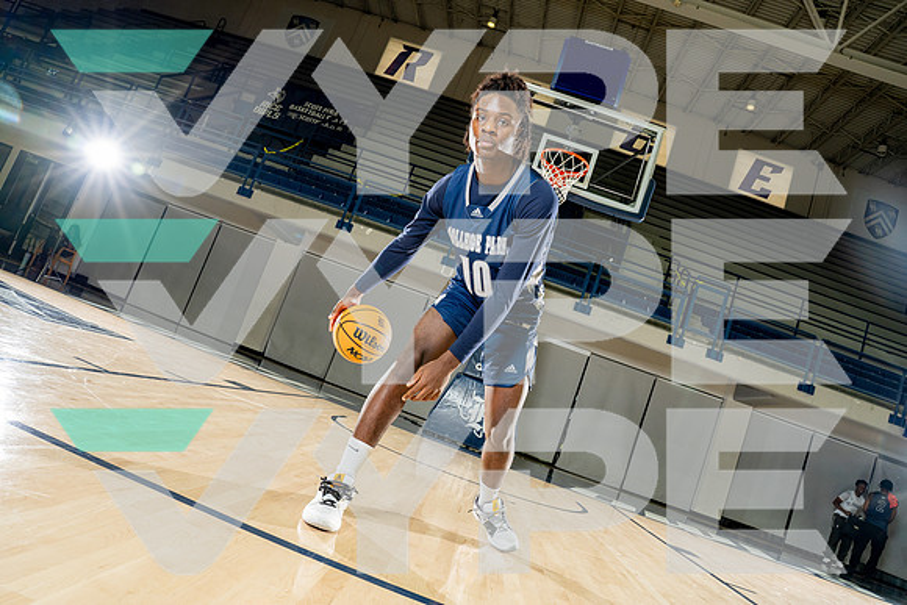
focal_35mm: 24
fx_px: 605
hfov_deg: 73.7
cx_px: 454
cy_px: 302
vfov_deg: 53.2
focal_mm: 24
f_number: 7.1
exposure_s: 1/250
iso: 640
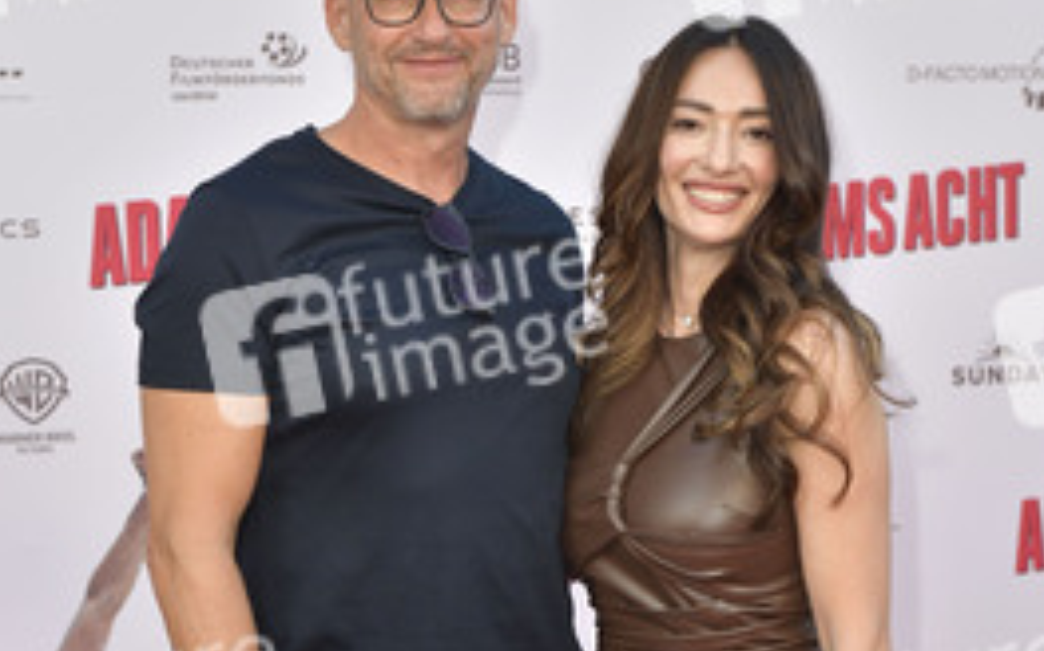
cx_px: 520
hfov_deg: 22.3
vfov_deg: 14.0
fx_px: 2644
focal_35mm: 93
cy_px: 532
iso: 1250
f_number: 6.3
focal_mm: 60
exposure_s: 1/250
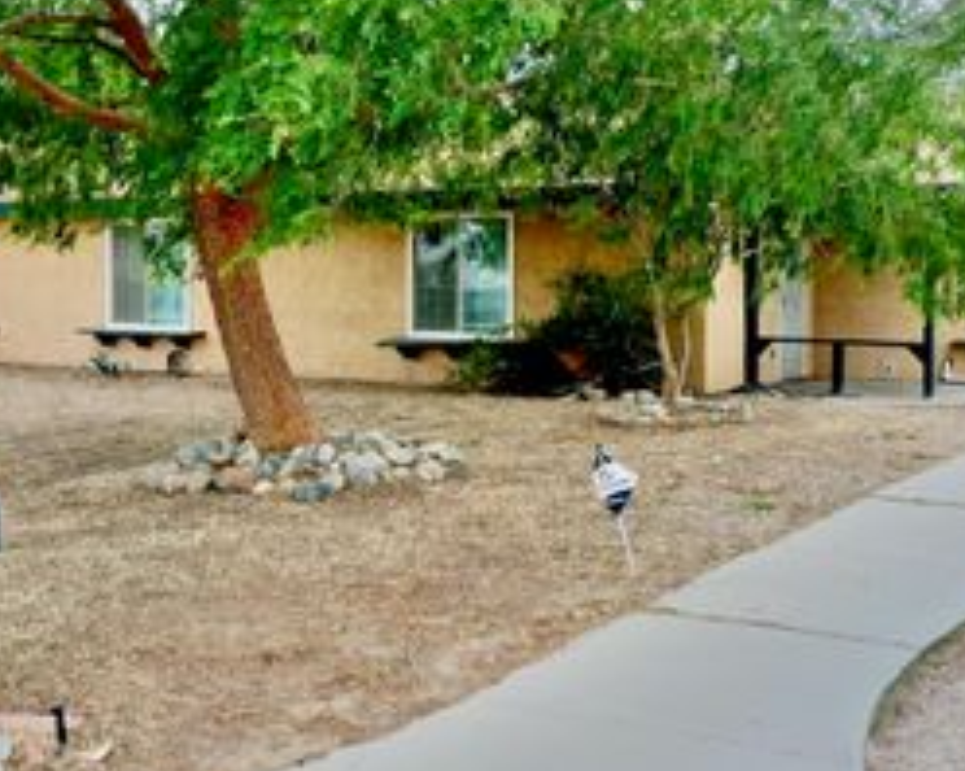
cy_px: 345
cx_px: 560
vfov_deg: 28.6
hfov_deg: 35.3
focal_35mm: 53
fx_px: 1513
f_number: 4.5
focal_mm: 10.26
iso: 100
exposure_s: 1/160
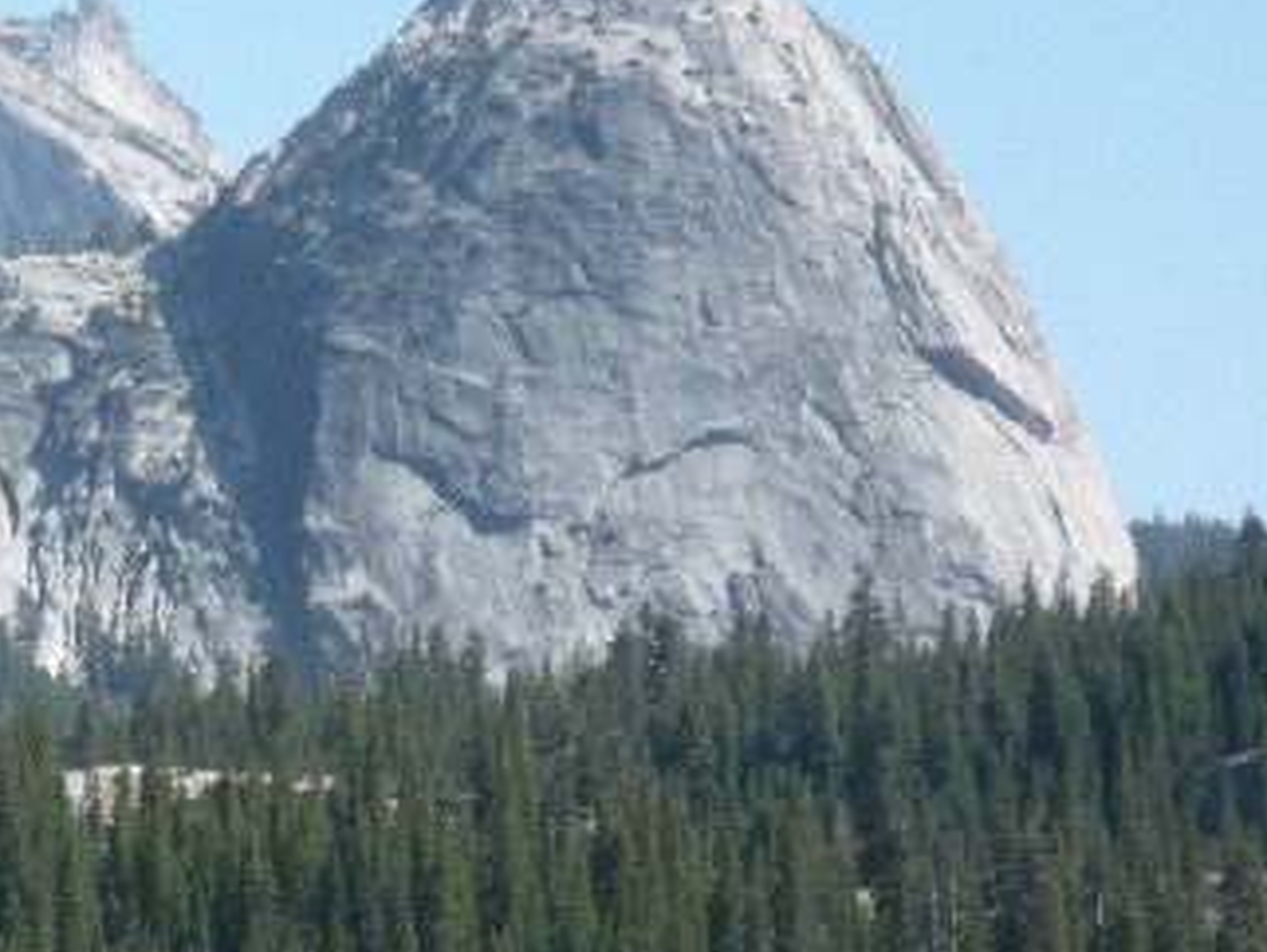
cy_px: 736
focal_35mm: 318
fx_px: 11648
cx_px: 51
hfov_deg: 6.2
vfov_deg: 4.7
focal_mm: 26
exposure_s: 1/250
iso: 100
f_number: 5.9
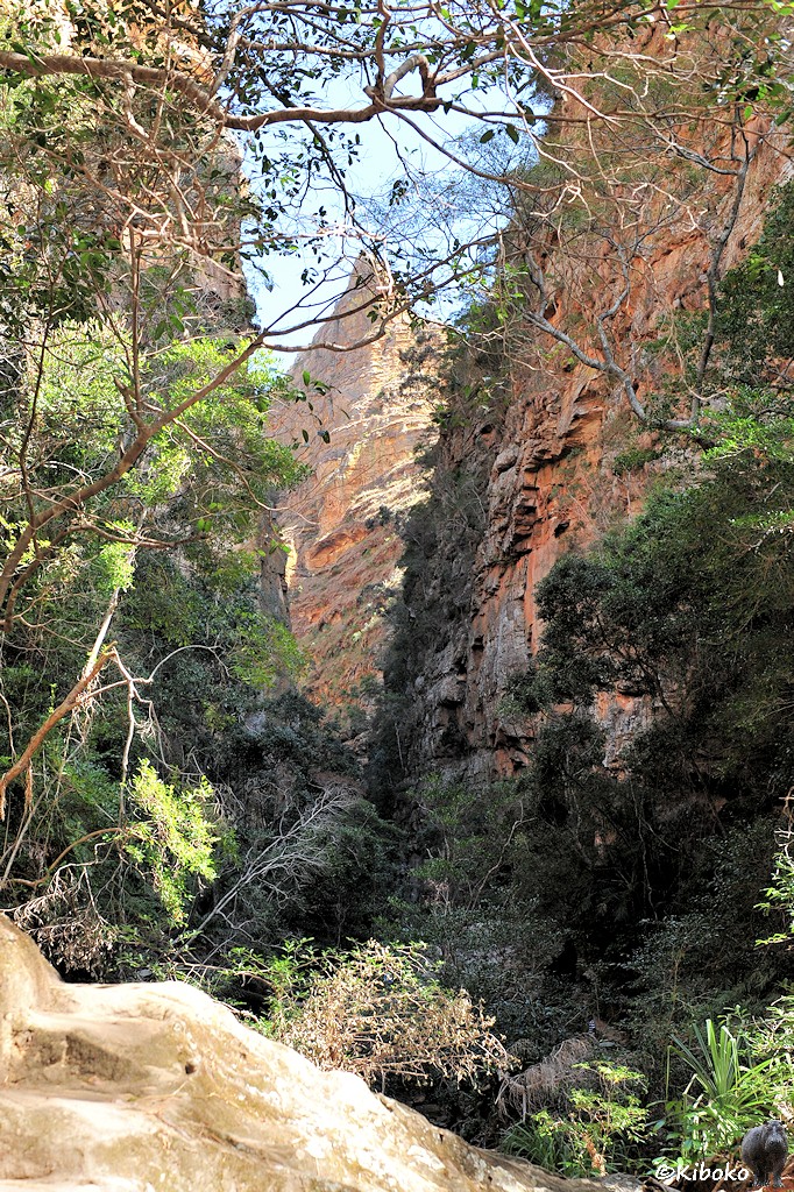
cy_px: 596
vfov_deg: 50.7
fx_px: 1258
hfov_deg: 35.0
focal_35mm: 38
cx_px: 397
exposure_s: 1/500
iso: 800
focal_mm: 38
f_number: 5.6
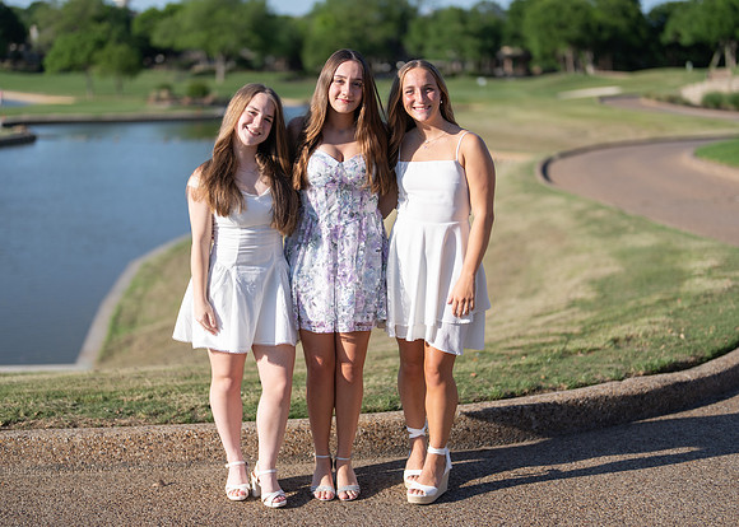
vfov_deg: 25.7
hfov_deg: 35.5
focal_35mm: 55
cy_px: 264
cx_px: 370
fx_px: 1154
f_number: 1.2
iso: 100
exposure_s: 1/8000
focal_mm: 50
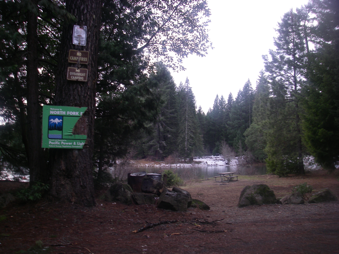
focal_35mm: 38
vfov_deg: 37.7
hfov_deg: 49.0
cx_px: 170
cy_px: 127
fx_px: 372
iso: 64
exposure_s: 1/50
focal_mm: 6.3
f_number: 3.3
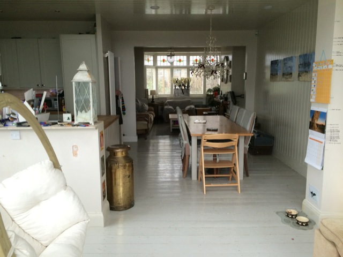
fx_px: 297
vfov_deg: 46.8
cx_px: 172
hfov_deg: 60.0
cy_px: 128
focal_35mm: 30
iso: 64
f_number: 2.2
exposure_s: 1/30
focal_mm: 4.12
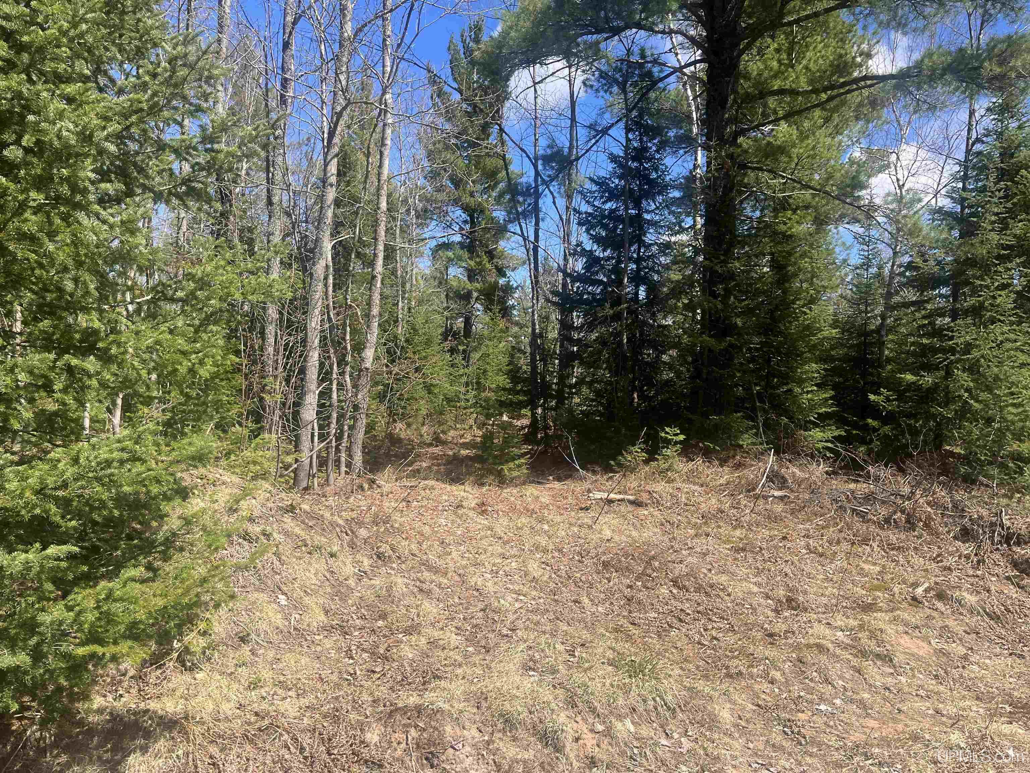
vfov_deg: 53.1
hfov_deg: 67.3
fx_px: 774
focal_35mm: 26
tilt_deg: +0.0
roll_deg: +2.7
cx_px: 515
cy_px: 386
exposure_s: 1/1695
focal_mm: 5.1
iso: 50
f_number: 1.6
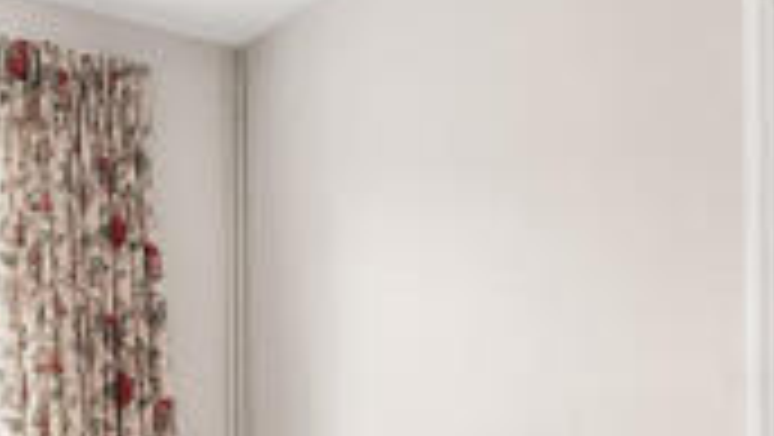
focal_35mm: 56
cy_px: 528
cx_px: 236
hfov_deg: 36.7
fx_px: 1150
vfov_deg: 20.1
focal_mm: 14
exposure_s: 1/8
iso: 320
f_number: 6.3
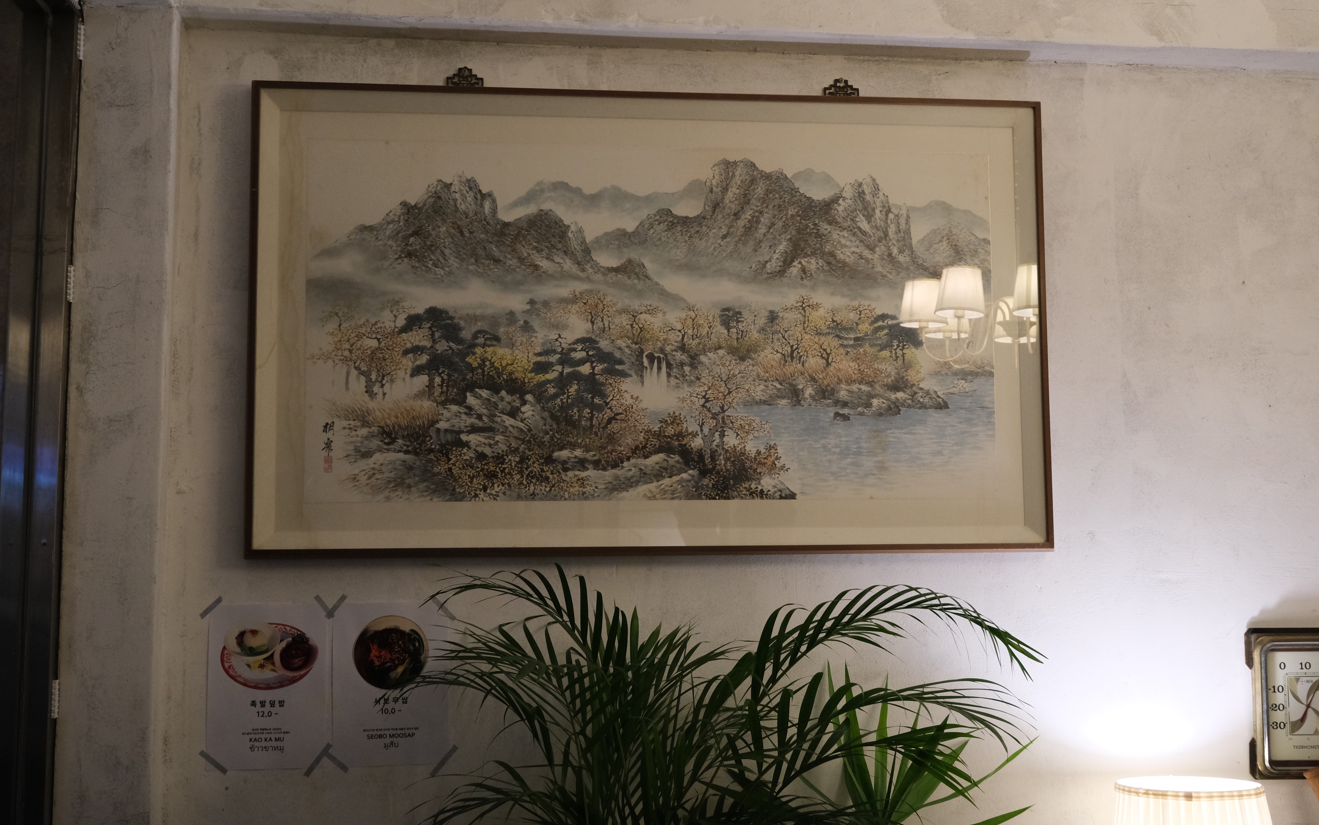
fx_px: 1294
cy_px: 431
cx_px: 664
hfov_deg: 54.0
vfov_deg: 35.3
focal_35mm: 36
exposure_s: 1/100
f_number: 4
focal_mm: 23.5
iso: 2500
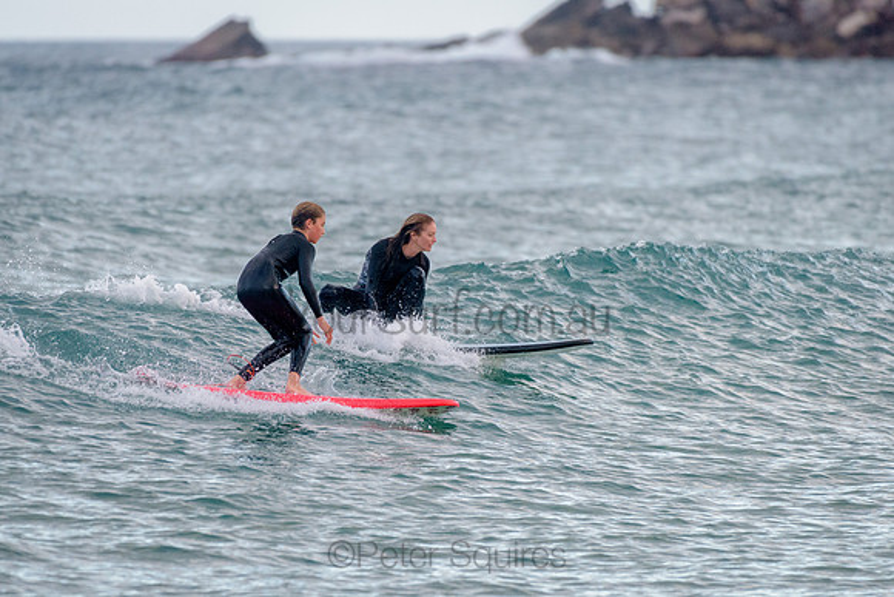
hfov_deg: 3.4
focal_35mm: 612
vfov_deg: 2.2
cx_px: 443
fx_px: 15197
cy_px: 352
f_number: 5.6
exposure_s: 1/1250
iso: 1000
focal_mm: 500
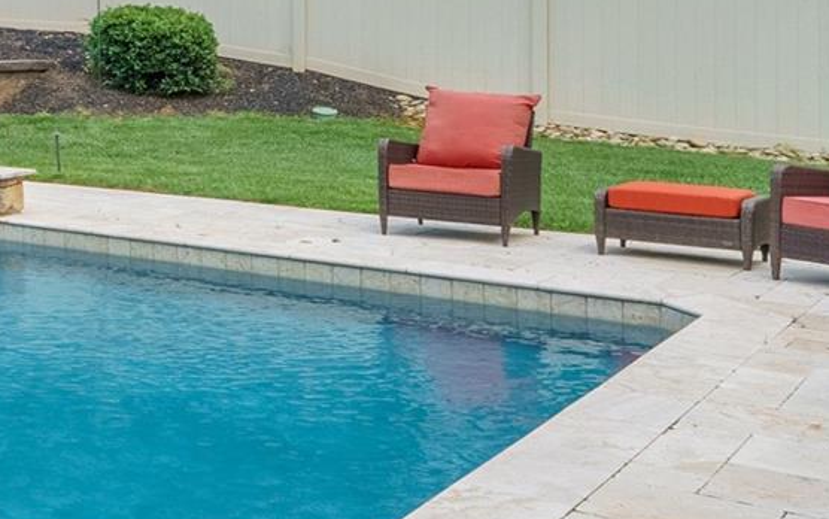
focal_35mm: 62
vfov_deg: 20.3
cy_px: -1
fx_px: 1399
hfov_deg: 25.8
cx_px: -370
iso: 400
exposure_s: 1/4000
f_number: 8
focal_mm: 11
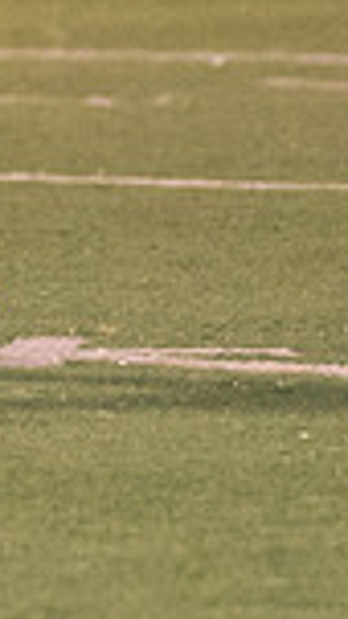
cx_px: -38
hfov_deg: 0.8
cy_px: -145
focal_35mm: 1476
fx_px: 24200
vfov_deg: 1.5
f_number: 2.8
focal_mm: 200
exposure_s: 1/800
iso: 6400
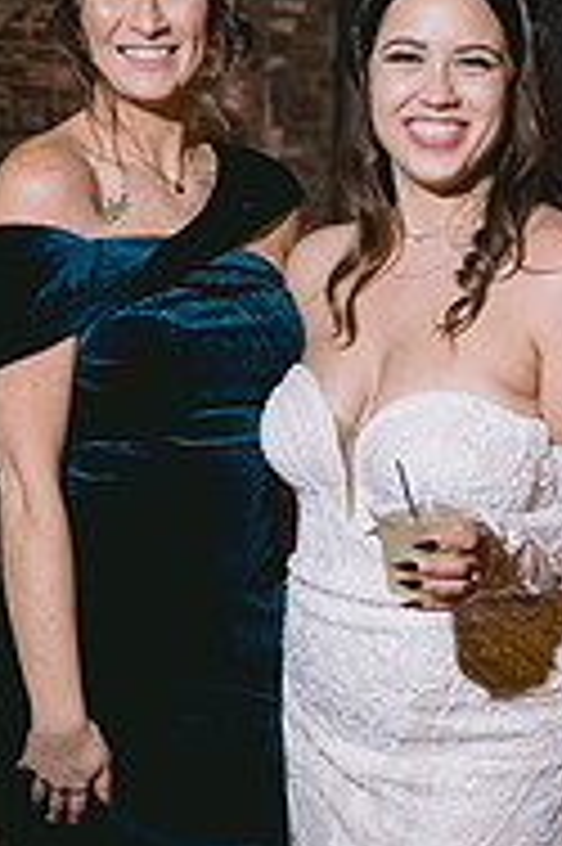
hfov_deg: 20.2
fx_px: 1572
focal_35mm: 67
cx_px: 342
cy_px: 540
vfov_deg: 30.0
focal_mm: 28
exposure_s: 1/60
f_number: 2.8
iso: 1000
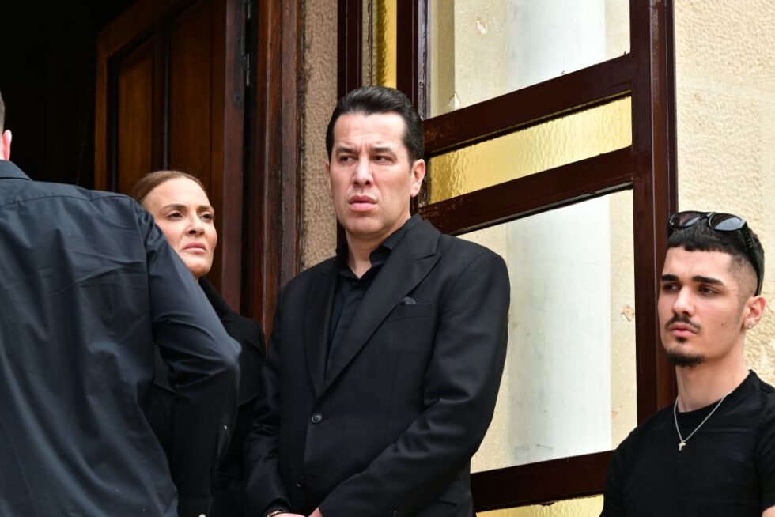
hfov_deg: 16.4
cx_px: 388
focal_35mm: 125
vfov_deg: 11.0
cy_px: 258
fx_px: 2692
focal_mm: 125
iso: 800
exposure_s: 1/400
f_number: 8
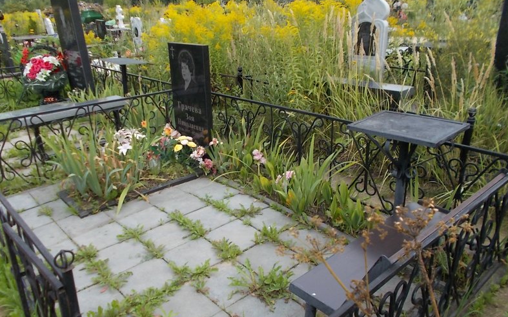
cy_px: 164
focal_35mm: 28
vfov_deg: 44.5
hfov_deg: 66.5
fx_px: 388
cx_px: 253
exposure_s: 1/100
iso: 80
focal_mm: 4.6
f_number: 8
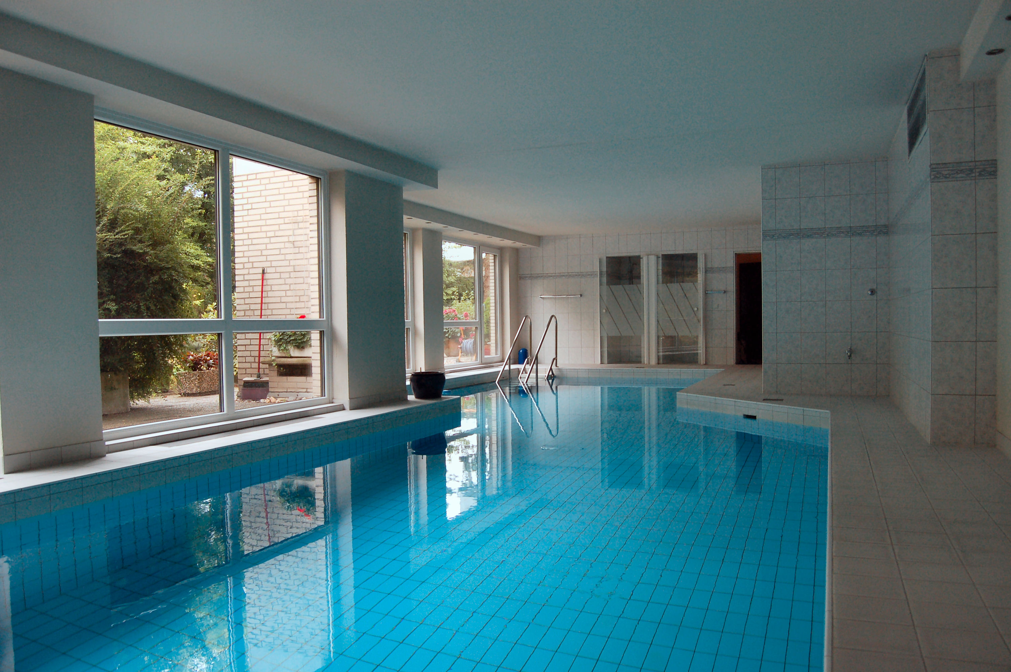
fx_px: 758
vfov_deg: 47.8
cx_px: 506
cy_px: 336
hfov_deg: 67.4
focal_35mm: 27
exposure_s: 1/80
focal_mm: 18
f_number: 4.5
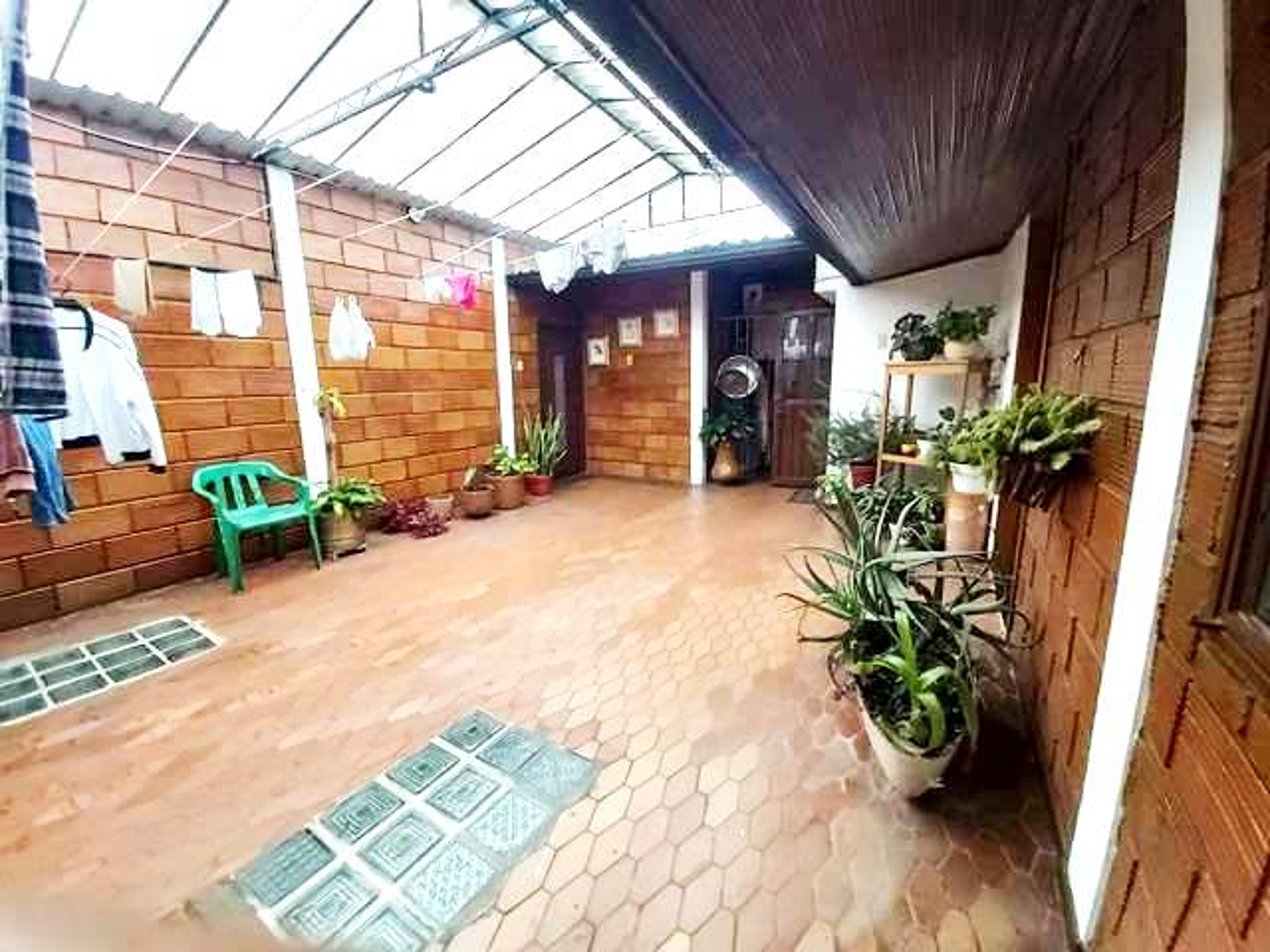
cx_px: 635
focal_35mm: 13
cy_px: 476
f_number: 2.2
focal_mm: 1.42
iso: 200
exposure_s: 1/60
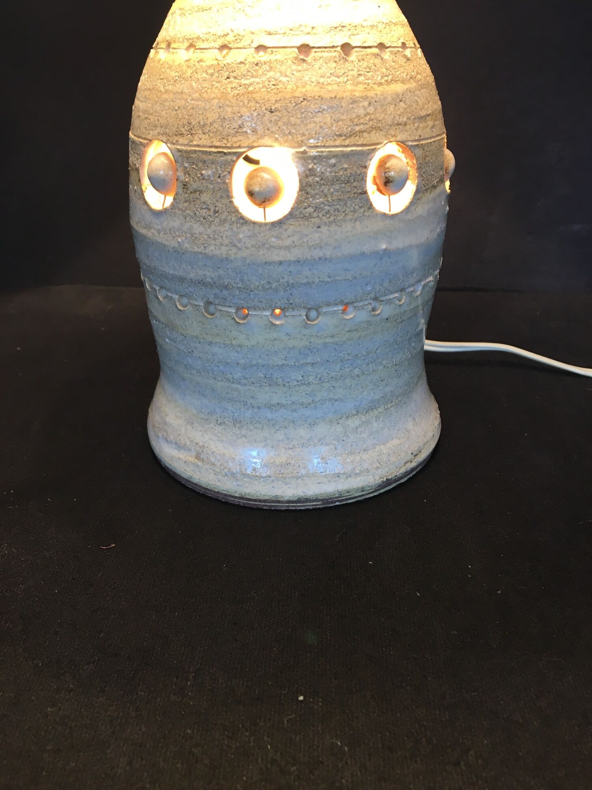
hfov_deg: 48.2
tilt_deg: -28.5
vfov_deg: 61.7
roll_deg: +2.1
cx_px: 296
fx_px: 661
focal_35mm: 29
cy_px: 395
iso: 40
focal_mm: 4.15
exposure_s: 1/33
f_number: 2.2
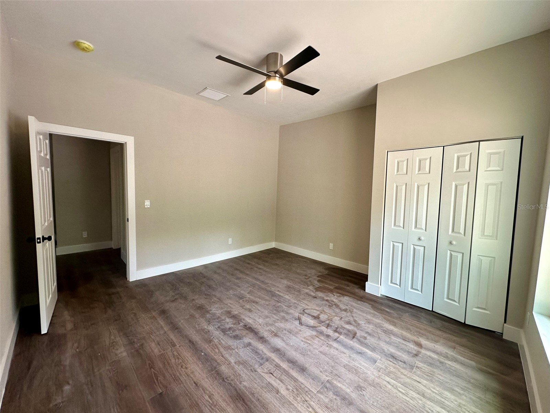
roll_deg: -1.8
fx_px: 222
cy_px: 206
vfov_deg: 85.7
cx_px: 275
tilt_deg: -3.5
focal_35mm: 14
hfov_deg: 102.1
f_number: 2.2
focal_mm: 2.22
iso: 160
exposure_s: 1/120
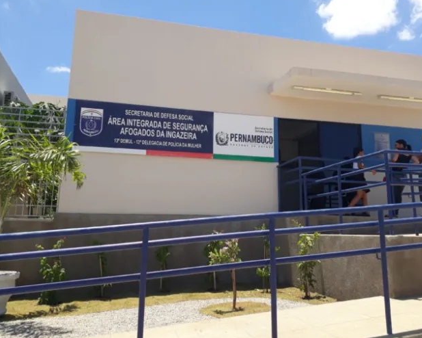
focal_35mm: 32
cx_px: 222
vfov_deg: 45.7
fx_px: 400
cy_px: 154
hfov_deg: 55.7
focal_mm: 3.6
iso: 40
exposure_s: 1/1230
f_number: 1.9
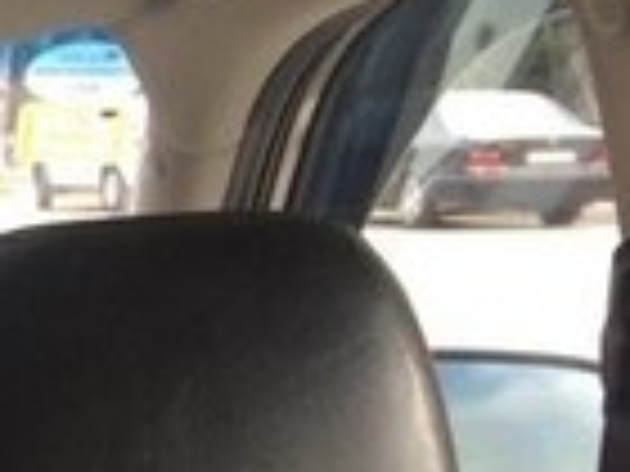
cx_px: -639
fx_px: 2493
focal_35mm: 137
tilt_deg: -13.8
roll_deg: +2.8
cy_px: 834
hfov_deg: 12.6
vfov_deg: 10.2
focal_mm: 4.15
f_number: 2.2
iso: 40
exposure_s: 1/100
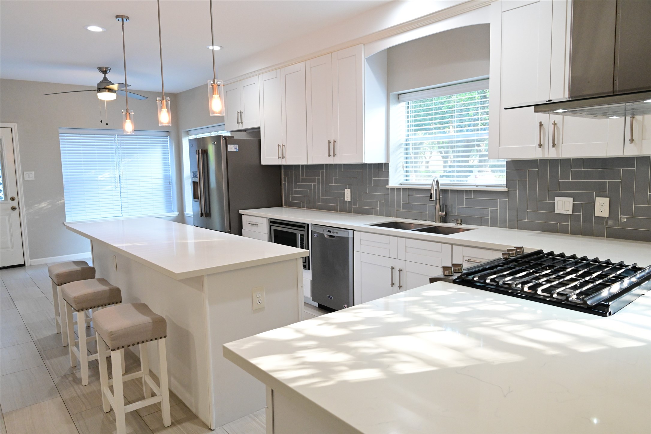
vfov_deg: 50.4
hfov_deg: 70.4
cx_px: 326
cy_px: 217
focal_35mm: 26
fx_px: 461
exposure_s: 1/60
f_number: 9
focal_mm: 25.5
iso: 3600
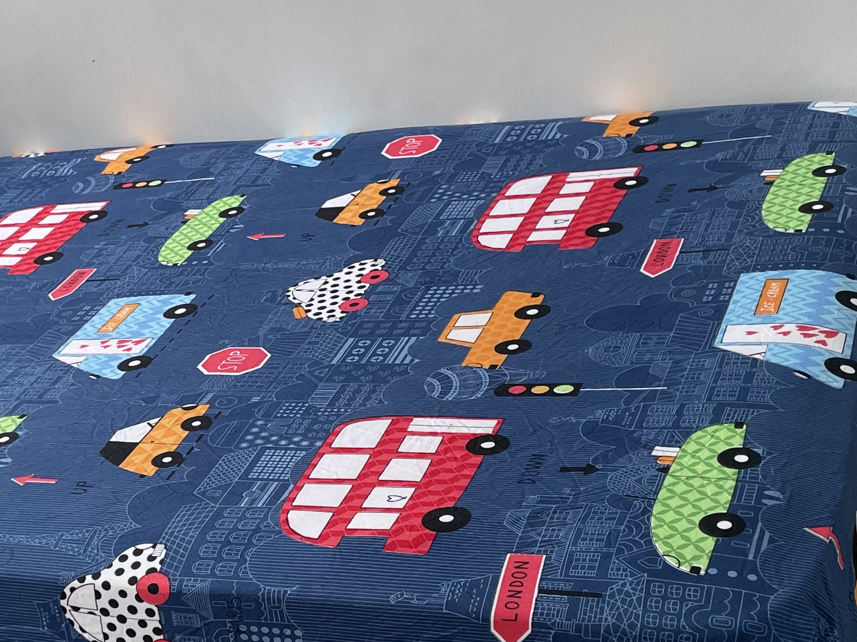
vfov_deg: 21.9
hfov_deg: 28.6
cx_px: 218
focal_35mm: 67
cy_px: 313
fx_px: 1658
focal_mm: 4.2
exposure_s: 1/121
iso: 50
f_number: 1.6
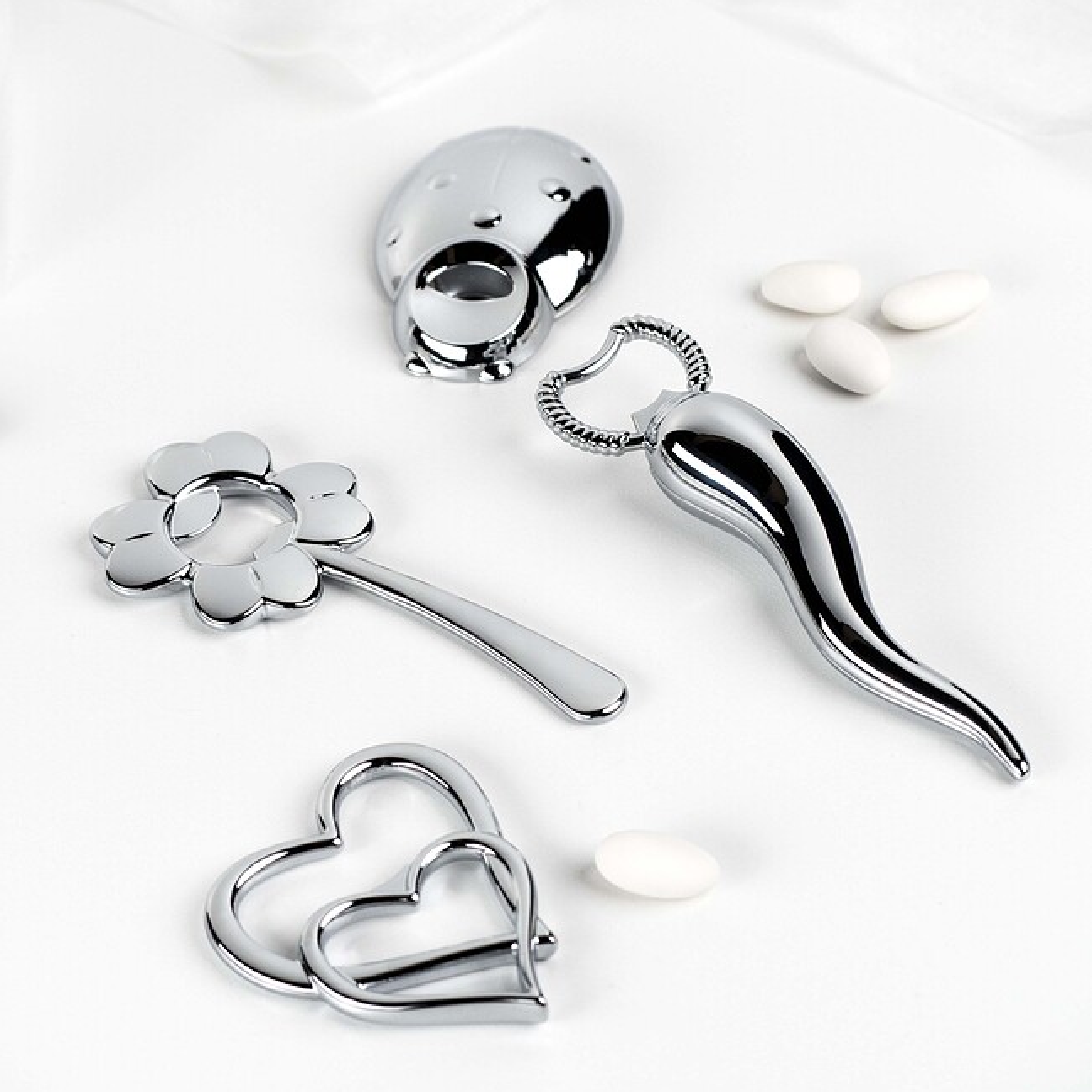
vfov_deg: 12.3
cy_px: 547
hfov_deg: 12.3
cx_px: 546
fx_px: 5068
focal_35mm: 142
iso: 200
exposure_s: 1/500
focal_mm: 60
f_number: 5
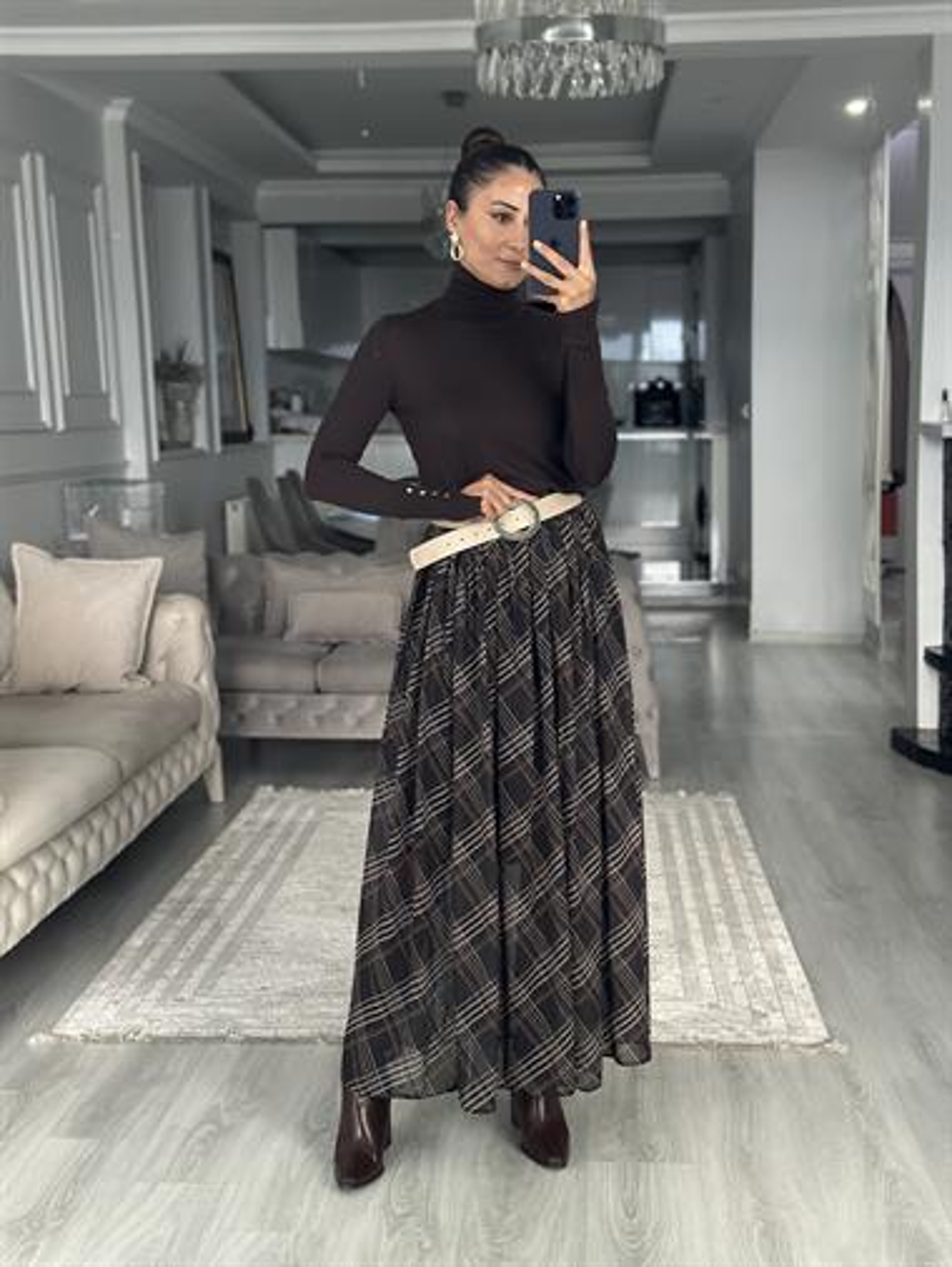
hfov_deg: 30.3
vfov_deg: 39.6
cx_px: 476
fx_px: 1759
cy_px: 634
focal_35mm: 48
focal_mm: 6.86
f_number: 1.78
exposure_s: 1/42
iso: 400
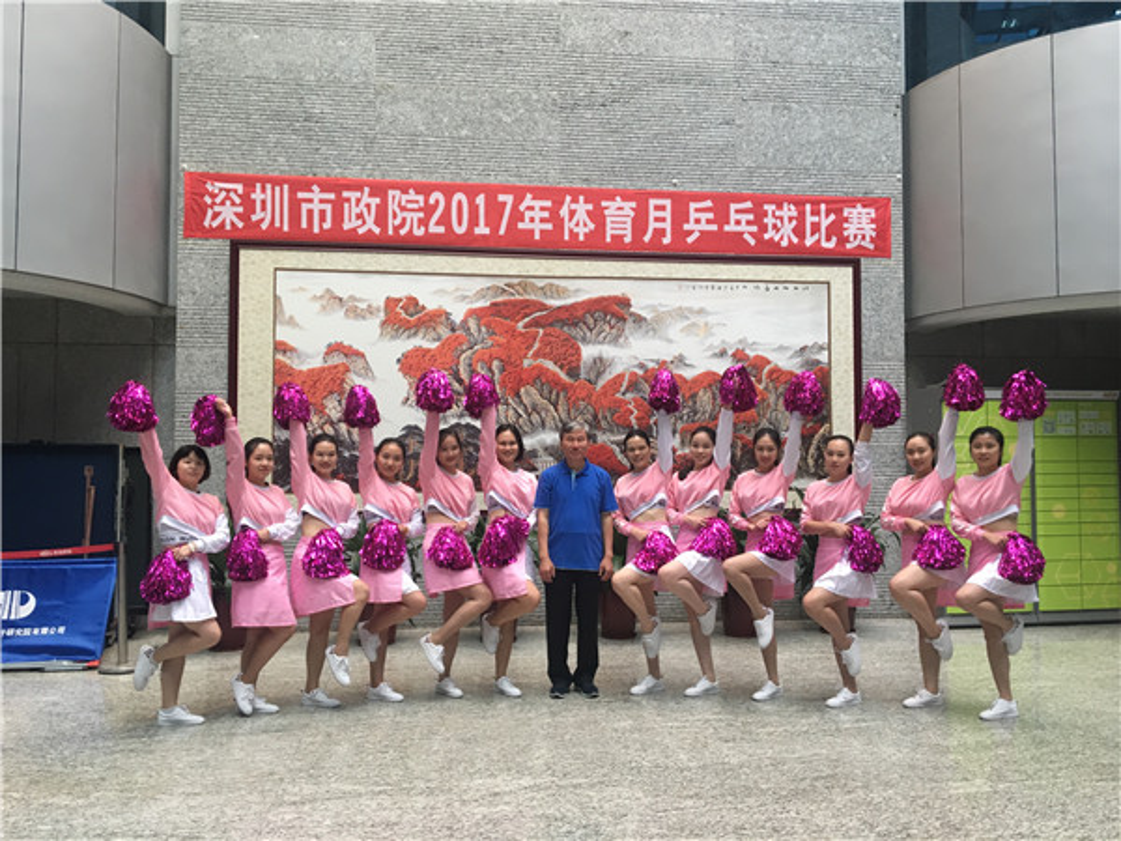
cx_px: 560
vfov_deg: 48.2
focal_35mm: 29
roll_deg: -0.4
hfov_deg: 61.7
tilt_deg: +3.3
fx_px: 939
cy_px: 420
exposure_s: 1/33
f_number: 2.2
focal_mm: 4.15
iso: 80
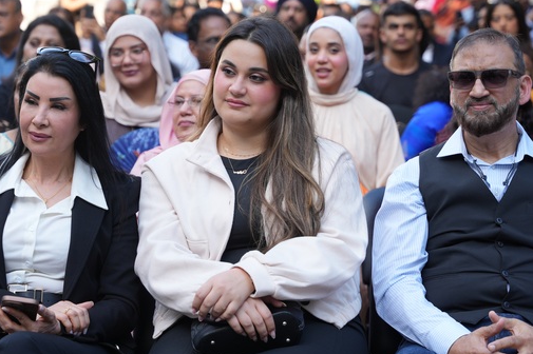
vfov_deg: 12.3
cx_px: 259
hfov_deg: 18.4
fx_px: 1642
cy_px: 160
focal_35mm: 111
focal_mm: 70
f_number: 2.8
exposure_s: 1/160
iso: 100
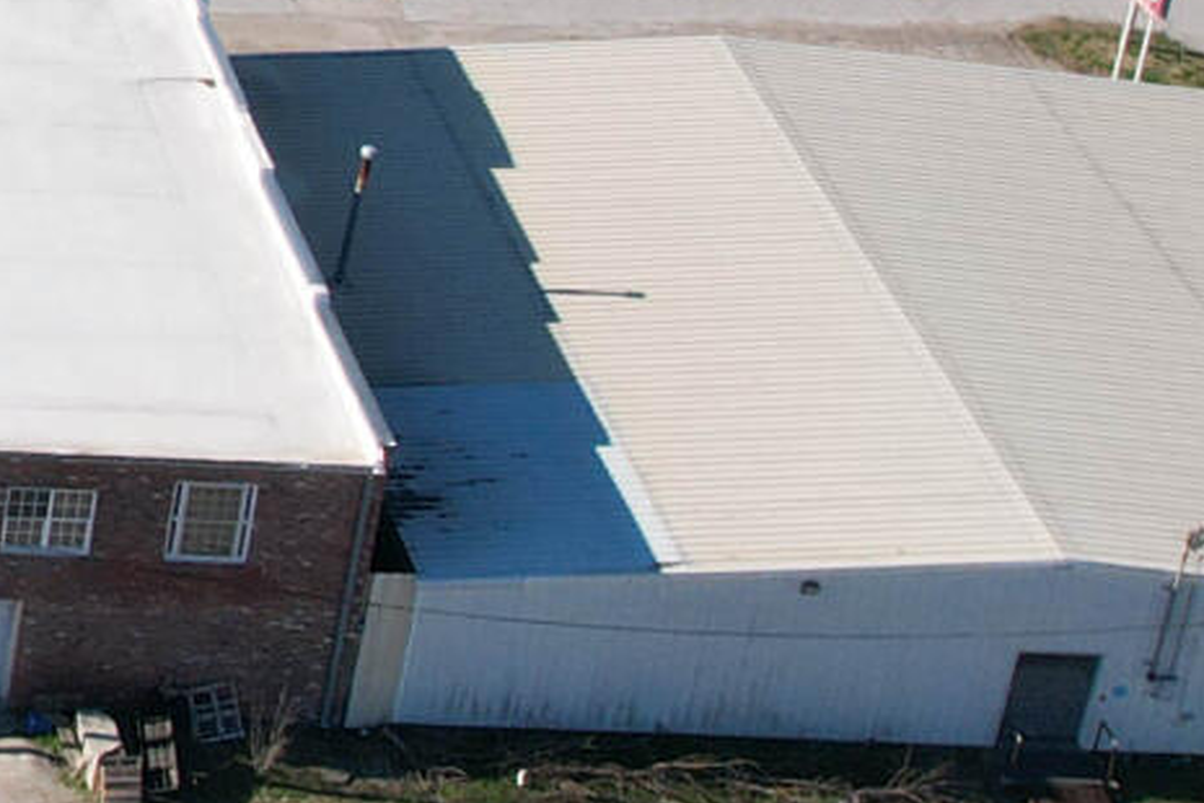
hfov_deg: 12.1
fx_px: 4749
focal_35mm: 142
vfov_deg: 9.4
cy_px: -350
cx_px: -1512
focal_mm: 8.38
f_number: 2.8
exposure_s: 1/640
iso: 150
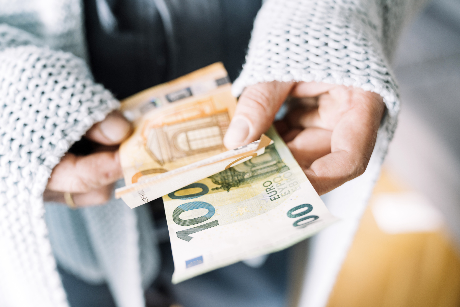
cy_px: 154
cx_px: 230
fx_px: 486
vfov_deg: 35.1
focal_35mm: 38
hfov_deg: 50.7
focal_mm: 38
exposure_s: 1/125
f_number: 2.8
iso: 320
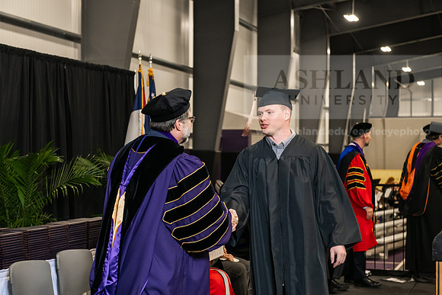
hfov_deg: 28.8
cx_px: 221
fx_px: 860
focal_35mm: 70
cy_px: 148
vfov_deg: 19.5
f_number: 5
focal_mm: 70
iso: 2500
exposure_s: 1/200
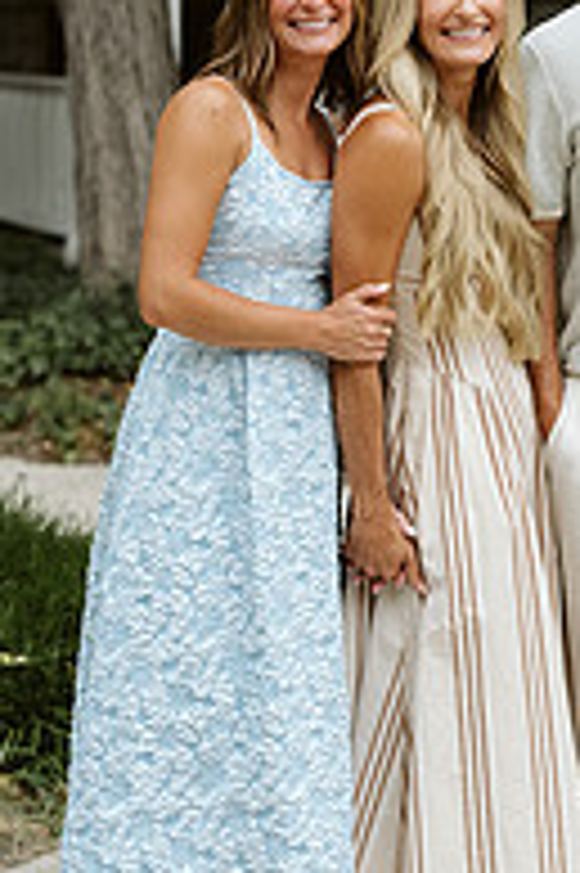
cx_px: 558
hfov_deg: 11.7
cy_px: 207
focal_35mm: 116
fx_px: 2808
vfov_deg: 17.5
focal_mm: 50
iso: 1000
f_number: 2.5
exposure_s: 1/800
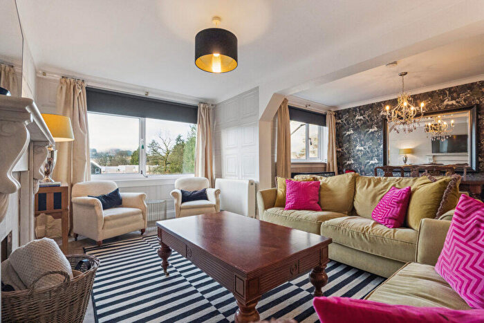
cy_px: 162
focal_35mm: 16
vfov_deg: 73.8
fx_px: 215
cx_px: 242
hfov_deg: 96.7
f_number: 8
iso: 5000
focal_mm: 16
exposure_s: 1/100
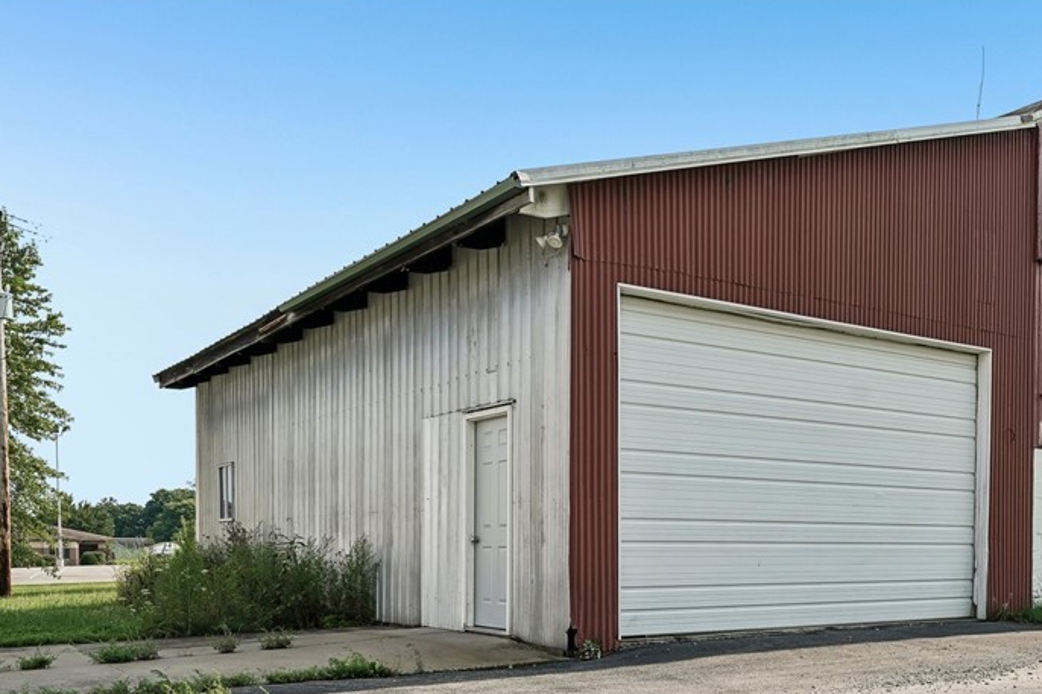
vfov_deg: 34.2
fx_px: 1100
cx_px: 790
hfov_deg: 48.6
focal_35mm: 38
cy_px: 532
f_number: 8
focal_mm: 24
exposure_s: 1/250
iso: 100
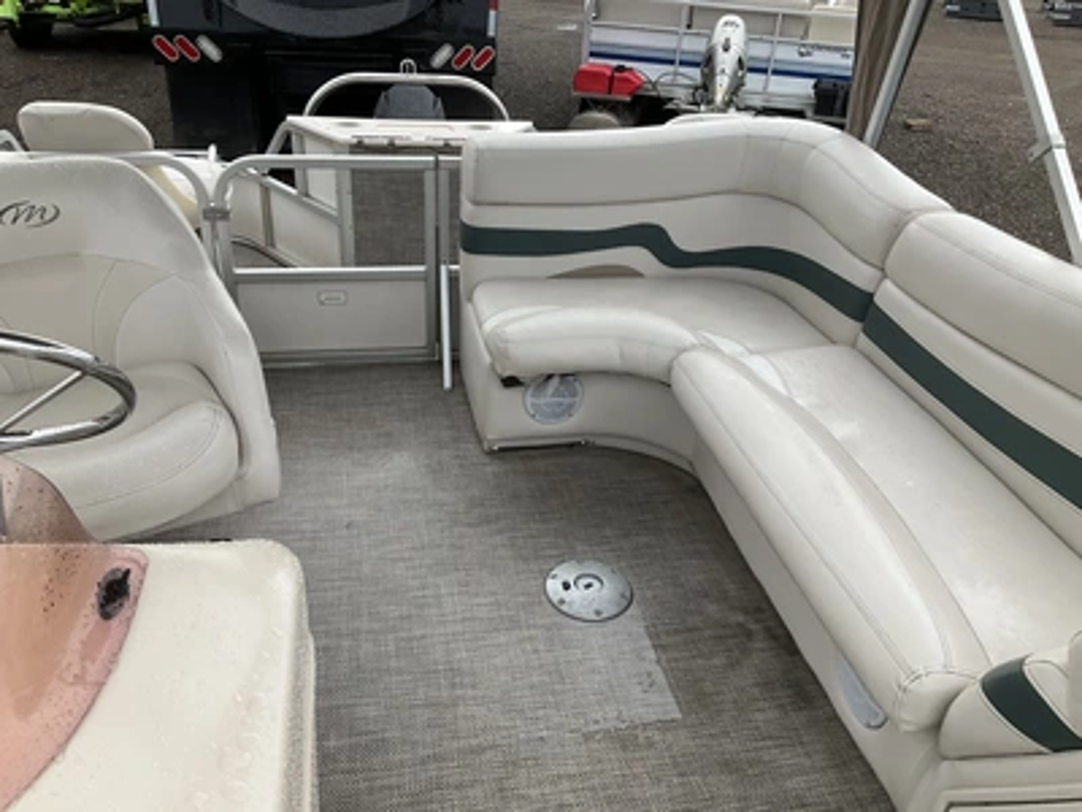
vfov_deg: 48.2
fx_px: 906
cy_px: 406
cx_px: 541
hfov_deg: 61.7
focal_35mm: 29
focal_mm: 3
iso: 25
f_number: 1.8
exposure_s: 1/719
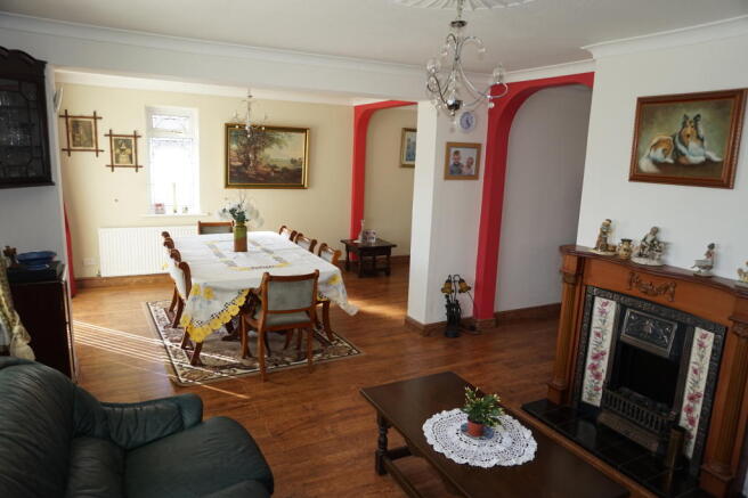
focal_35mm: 24
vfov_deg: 53.1
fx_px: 499
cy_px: 249
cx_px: 374
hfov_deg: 73.8
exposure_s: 1/160
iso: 200
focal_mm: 16
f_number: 4
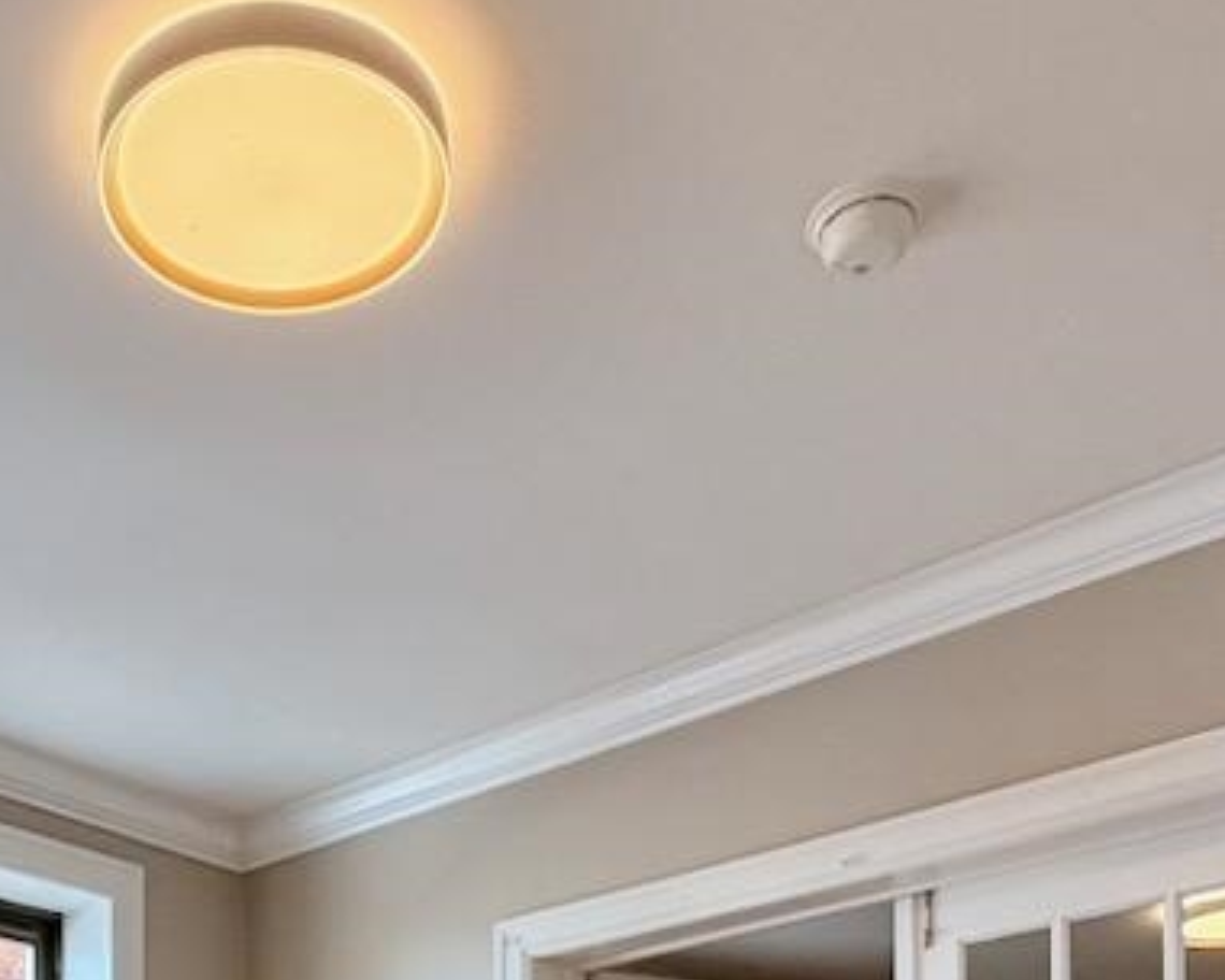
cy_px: 1418
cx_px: 332
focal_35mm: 46
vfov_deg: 25.7
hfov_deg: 39.4
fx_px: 1668
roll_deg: +1.1
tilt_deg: -0.2
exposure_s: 1/120
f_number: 2.2
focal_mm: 2.22
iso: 200
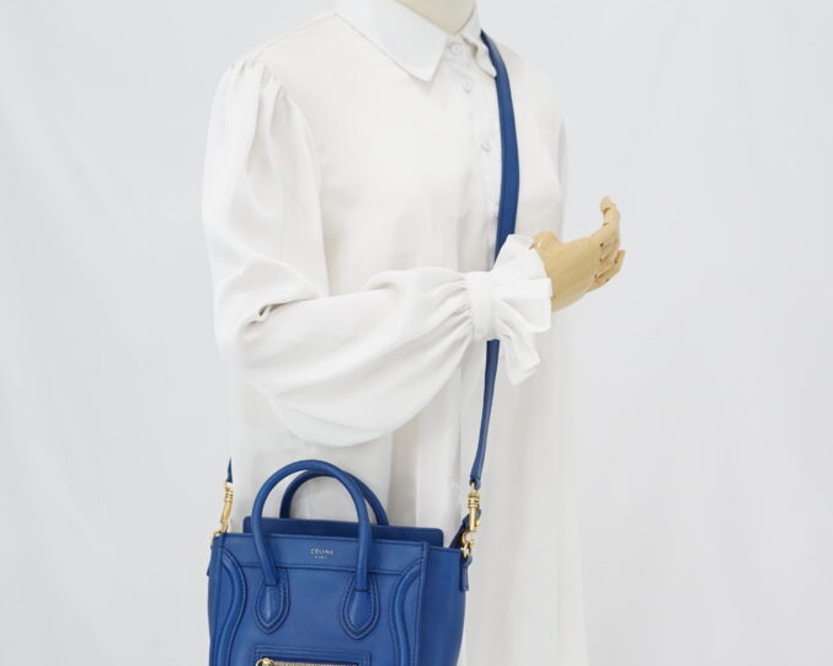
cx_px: 419
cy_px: 455
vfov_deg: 21.4
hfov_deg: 26.8
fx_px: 1750
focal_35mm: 71
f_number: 6.3
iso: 640
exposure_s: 1/10
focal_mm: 50
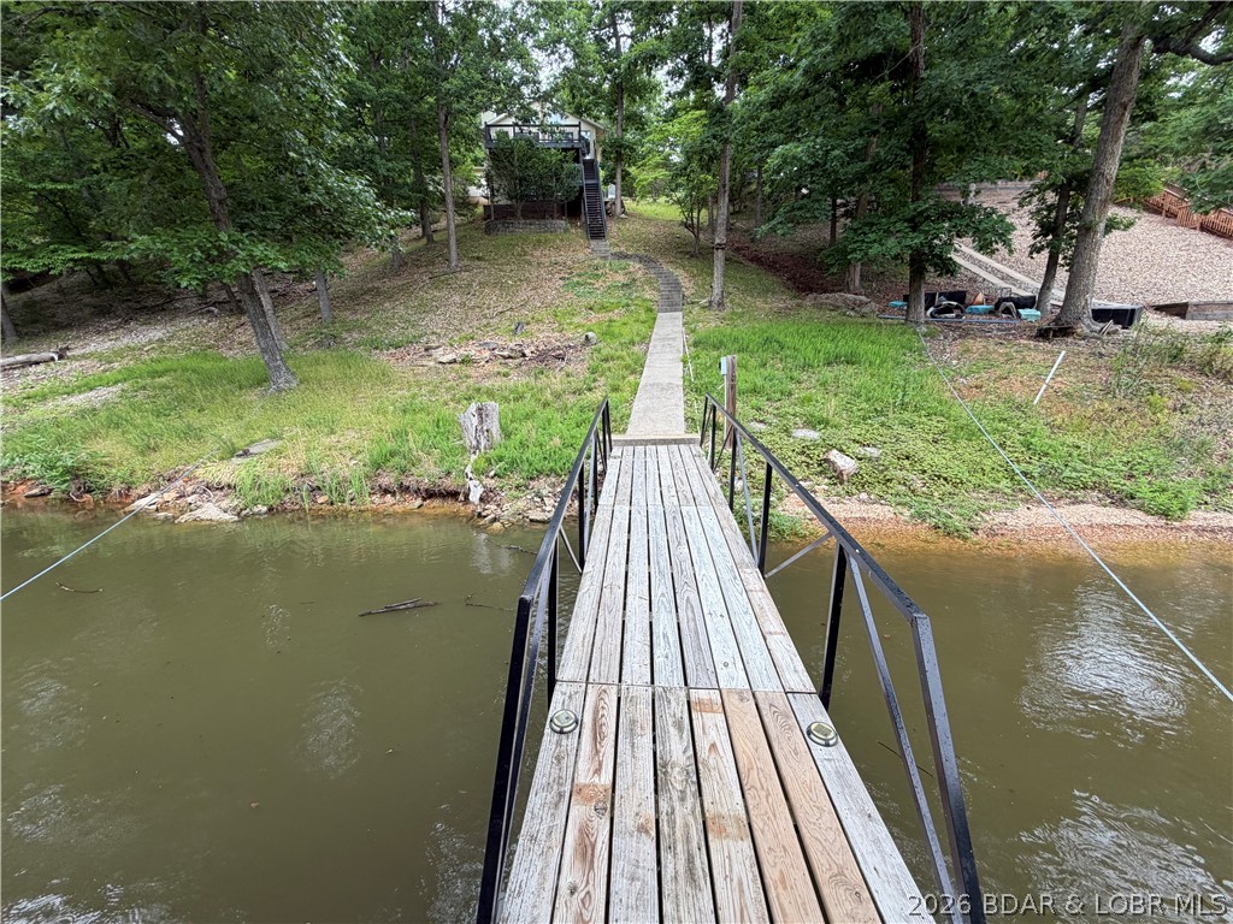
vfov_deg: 85.7
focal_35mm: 14
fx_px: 499
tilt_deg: -11.2
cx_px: 616
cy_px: 462
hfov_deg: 102.1
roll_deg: +1.7
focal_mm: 2.22
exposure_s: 1/121
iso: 50
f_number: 2.2
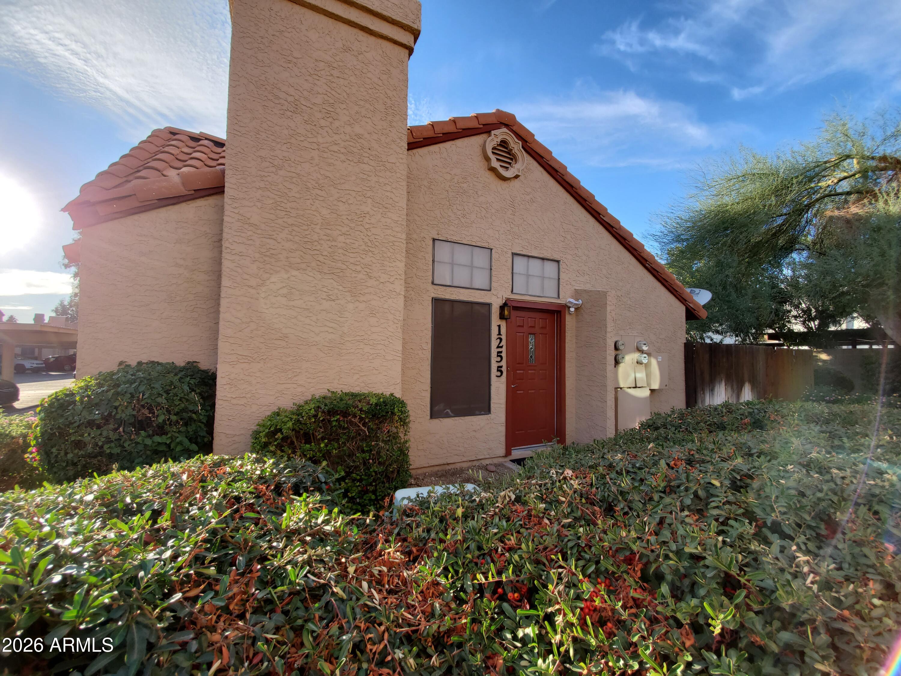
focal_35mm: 13
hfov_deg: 106.2
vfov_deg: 89.9
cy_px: 338
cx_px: 450
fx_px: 338
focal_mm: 1.8
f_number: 2.2
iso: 50
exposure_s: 1/469
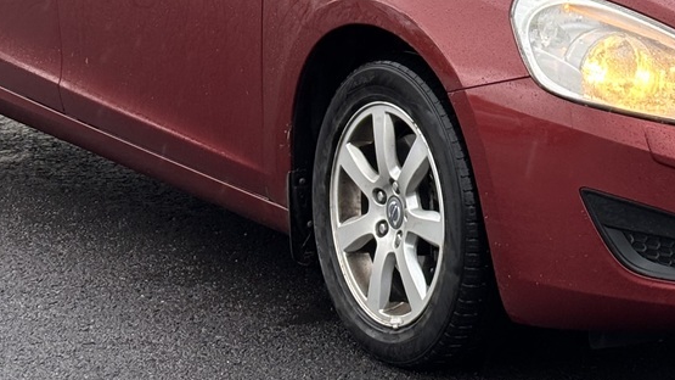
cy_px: -183
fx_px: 2631
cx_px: 550
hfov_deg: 14.5
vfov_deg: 8.1
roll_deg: -1.8
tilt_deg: -2.4
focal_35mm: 147
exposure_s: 1/118
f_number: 1.6
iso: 50
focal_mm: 5.96
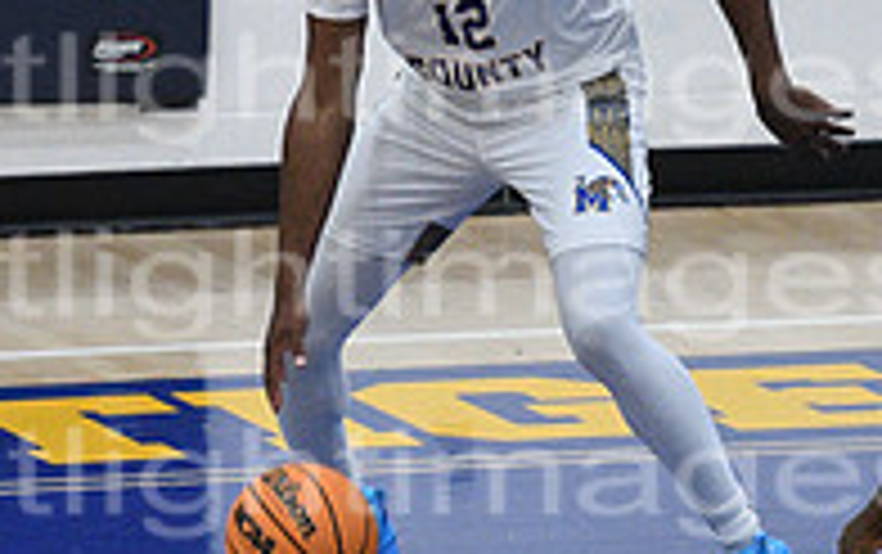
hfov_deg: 2.4
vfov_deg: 1.5
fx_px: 20672
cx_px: 315
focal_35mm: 859
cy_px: 187
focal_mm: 190
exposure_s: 1/800
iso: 5600
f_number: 3.5
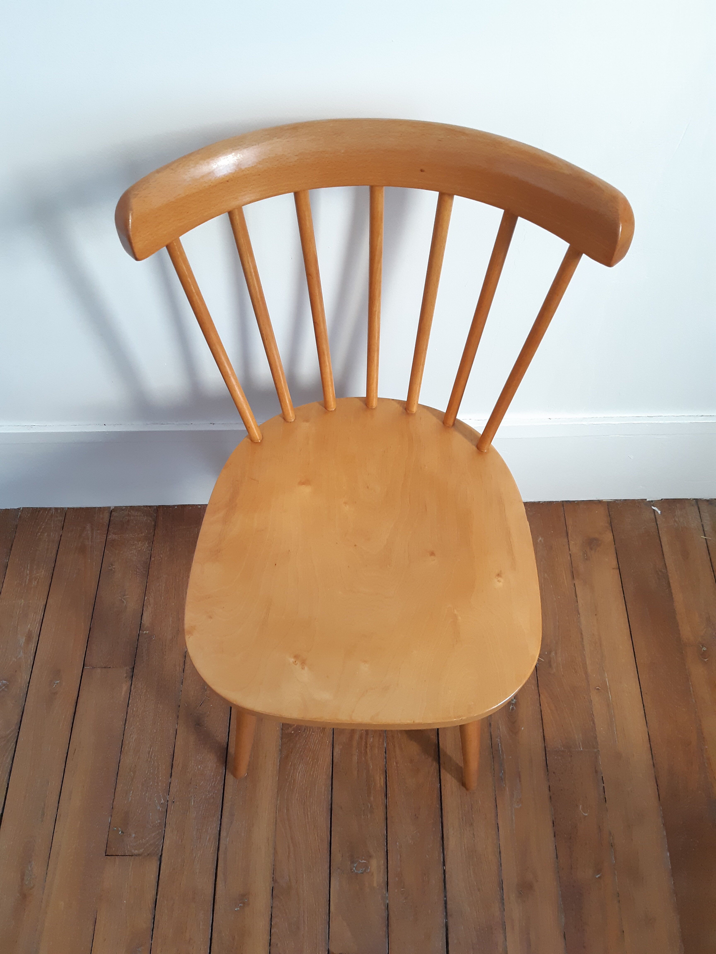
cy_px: 477
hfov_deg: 53.1
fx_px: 717
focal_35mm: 26
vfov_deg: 67.3
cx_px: 358
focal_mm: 3.93
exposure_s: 1/50
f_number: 1.7
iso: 200
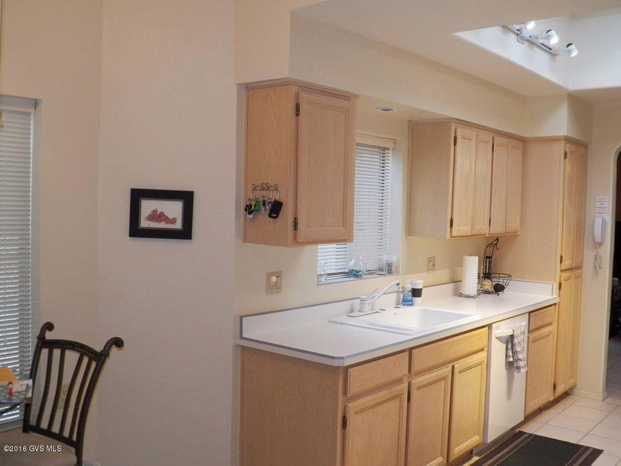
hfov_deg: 52.6
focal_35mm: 35
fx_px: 628
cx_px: 310
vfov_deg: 40.7
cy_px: 233
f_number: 2.8
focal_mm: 6.3
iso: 125
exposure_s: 1/60
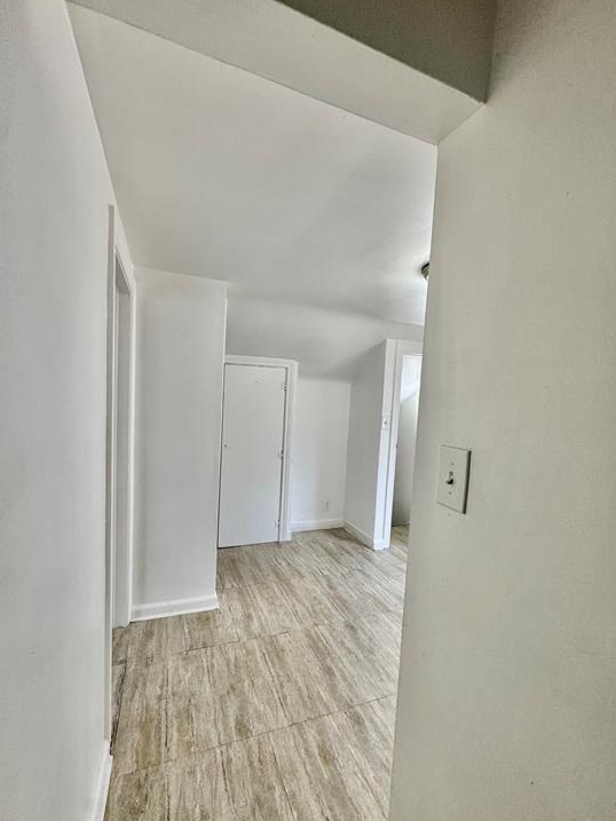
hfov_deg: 81.8
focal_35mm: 15
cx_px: 301
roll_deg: -1.8
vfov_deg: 98.1
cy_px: 428
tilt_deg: -4.3
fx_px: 356
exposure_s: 1/120
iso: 160
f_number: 2.2
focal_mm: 2.22
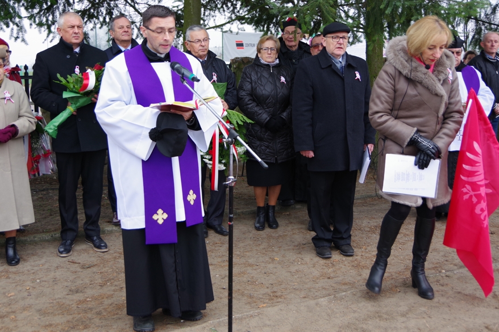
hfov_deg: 46.4
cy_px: 142
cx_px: 246
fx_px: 582
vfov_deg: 31.8
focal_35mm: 42
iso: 200
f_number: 4
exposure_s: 1/60
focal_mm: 24
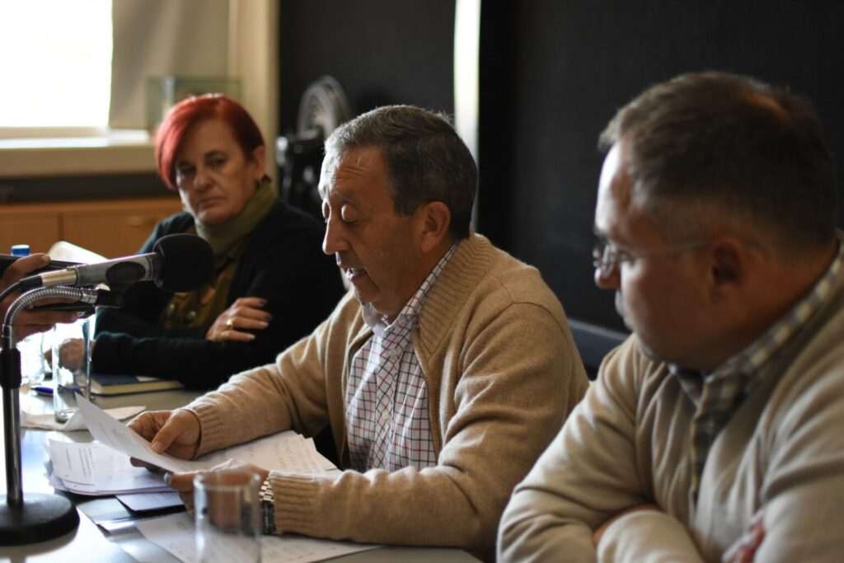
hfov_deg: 37.8
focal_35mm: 52
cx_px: 422
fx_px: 1231
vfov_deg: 25.8
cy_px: 282
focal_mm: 35
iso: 1250
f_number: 1.8
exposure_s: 1/200
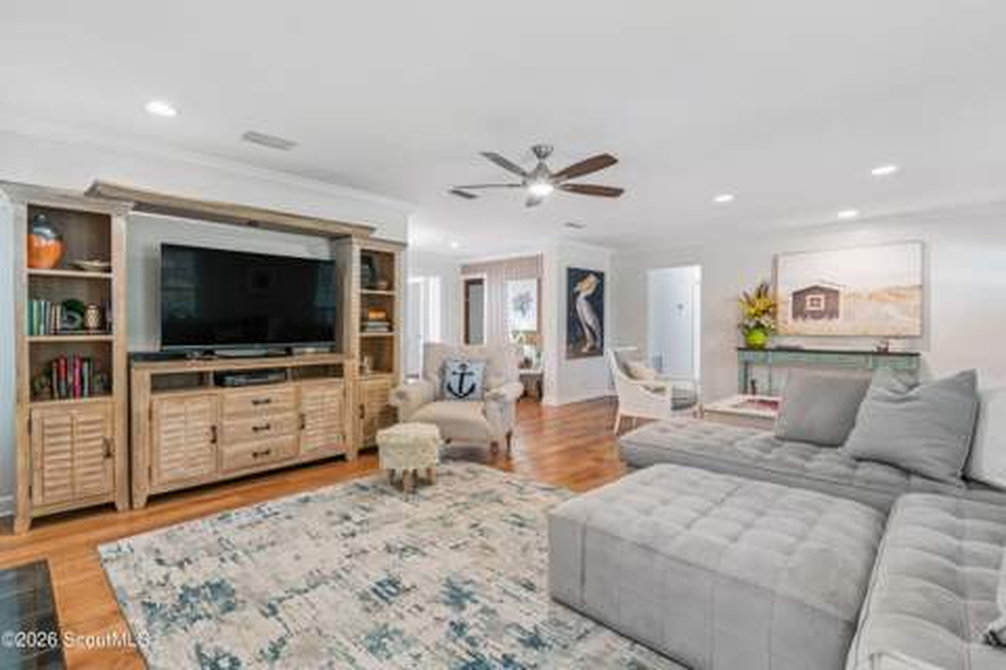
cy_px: 335
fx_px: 475
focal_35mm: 17
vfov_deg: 70.4
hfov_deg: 93.3
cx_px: 503
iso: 250
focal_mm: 17
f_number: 8
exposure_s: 1/8
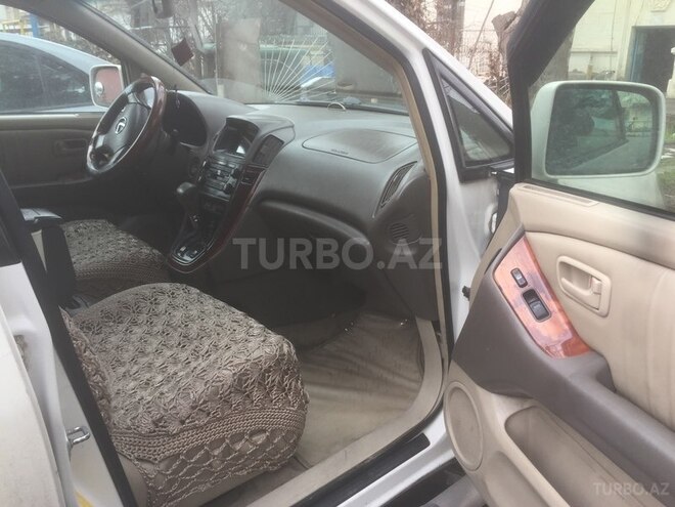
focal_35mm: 29
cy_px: 254
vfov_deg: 48.2
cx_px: 338
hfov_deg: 61.7
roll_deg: +0.6
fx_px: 565
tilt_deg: -16.9
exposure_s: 1/324
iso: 32
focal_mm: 4.15
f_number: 2.2
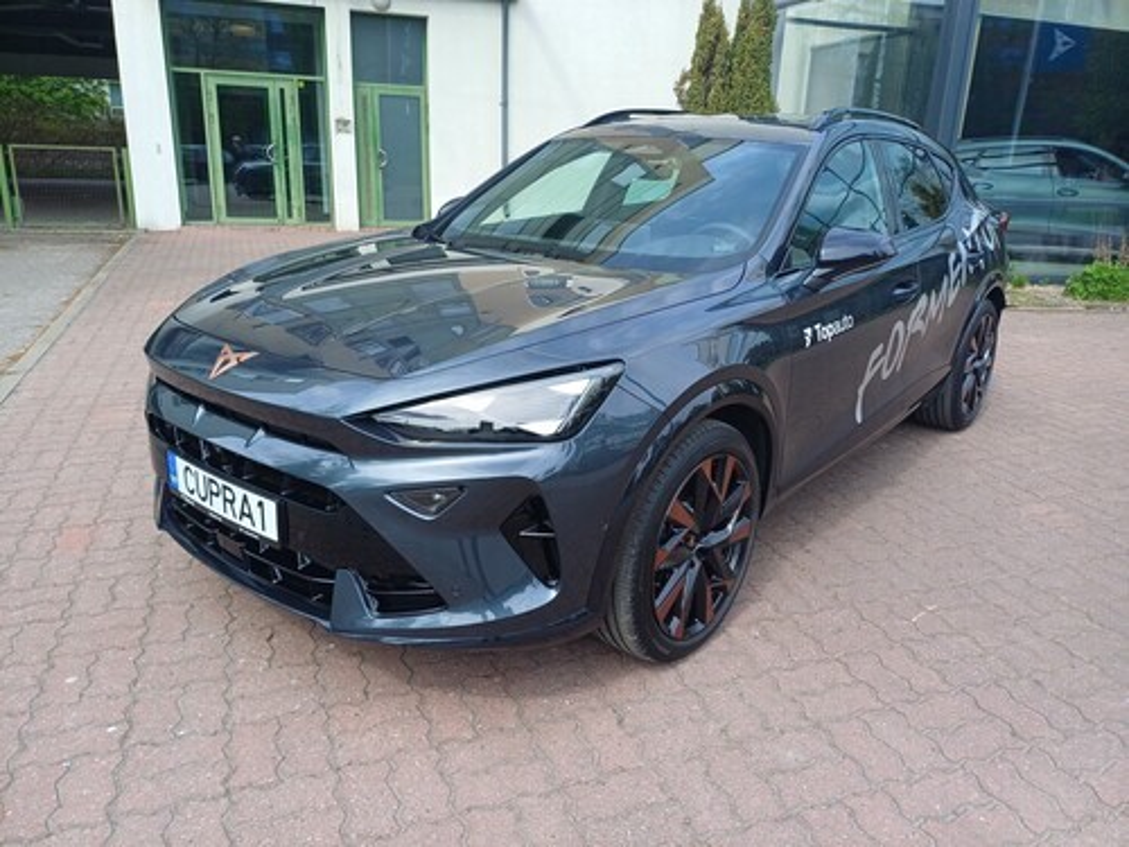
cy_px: 424
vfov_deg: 54.9
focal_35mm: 25
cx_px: 564
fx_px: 815
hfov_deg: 69.4
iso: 50
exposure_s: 1/372
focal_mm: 4.65
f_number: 1.8
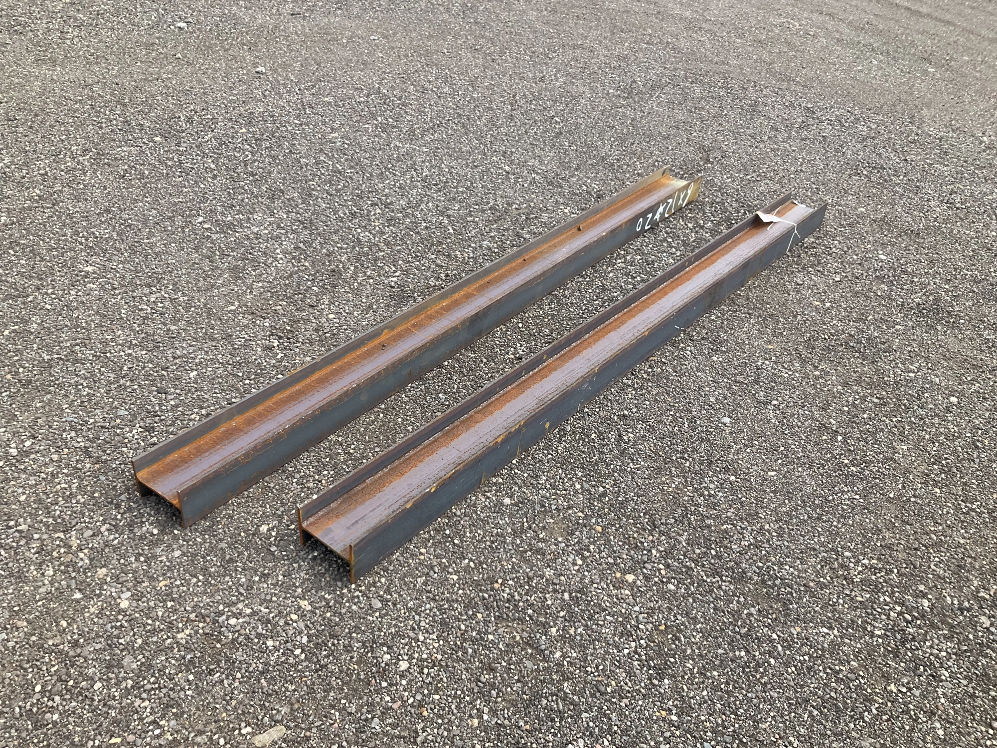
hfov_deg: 61.7
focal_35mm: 29
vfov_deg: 48.2
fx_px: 835
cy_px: 374
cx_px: 498
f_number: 1.8
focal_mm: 3
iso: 25
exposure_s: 1/613
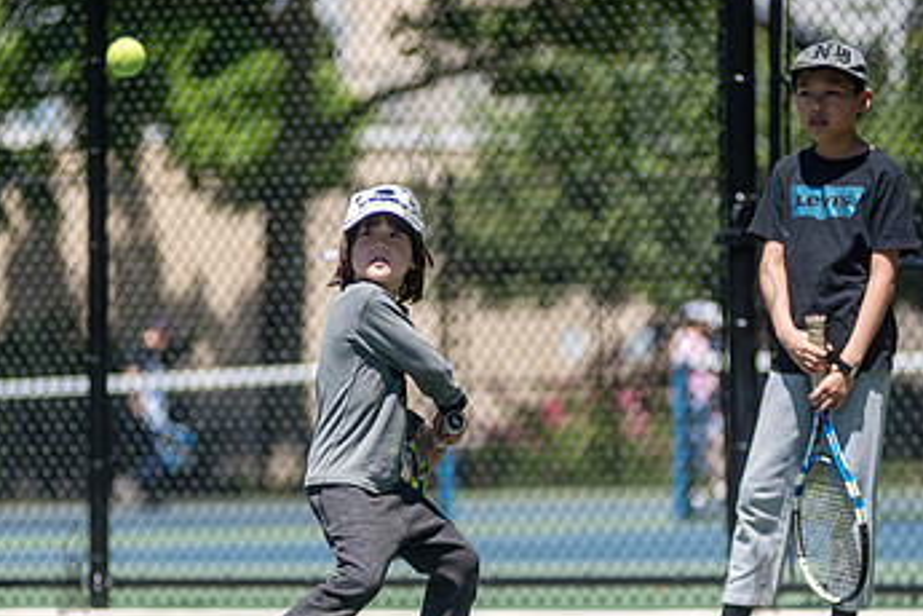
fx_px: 6768
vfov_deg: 5.2
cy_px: 438
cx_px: 423
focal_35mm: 264
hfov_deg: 7.8
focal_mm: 155
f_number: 3.2
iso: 200
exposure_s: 1/2500
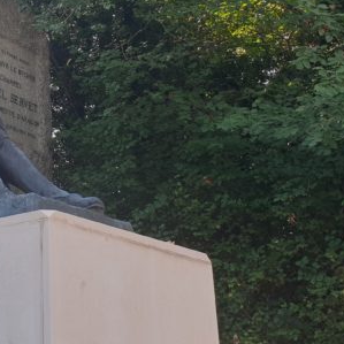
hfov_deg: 28.4
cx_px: 66
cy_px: 49
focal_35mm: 59
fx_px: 663
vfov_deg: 28.2
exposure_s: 1/210
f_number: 2.4
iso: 50
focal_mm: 4.3
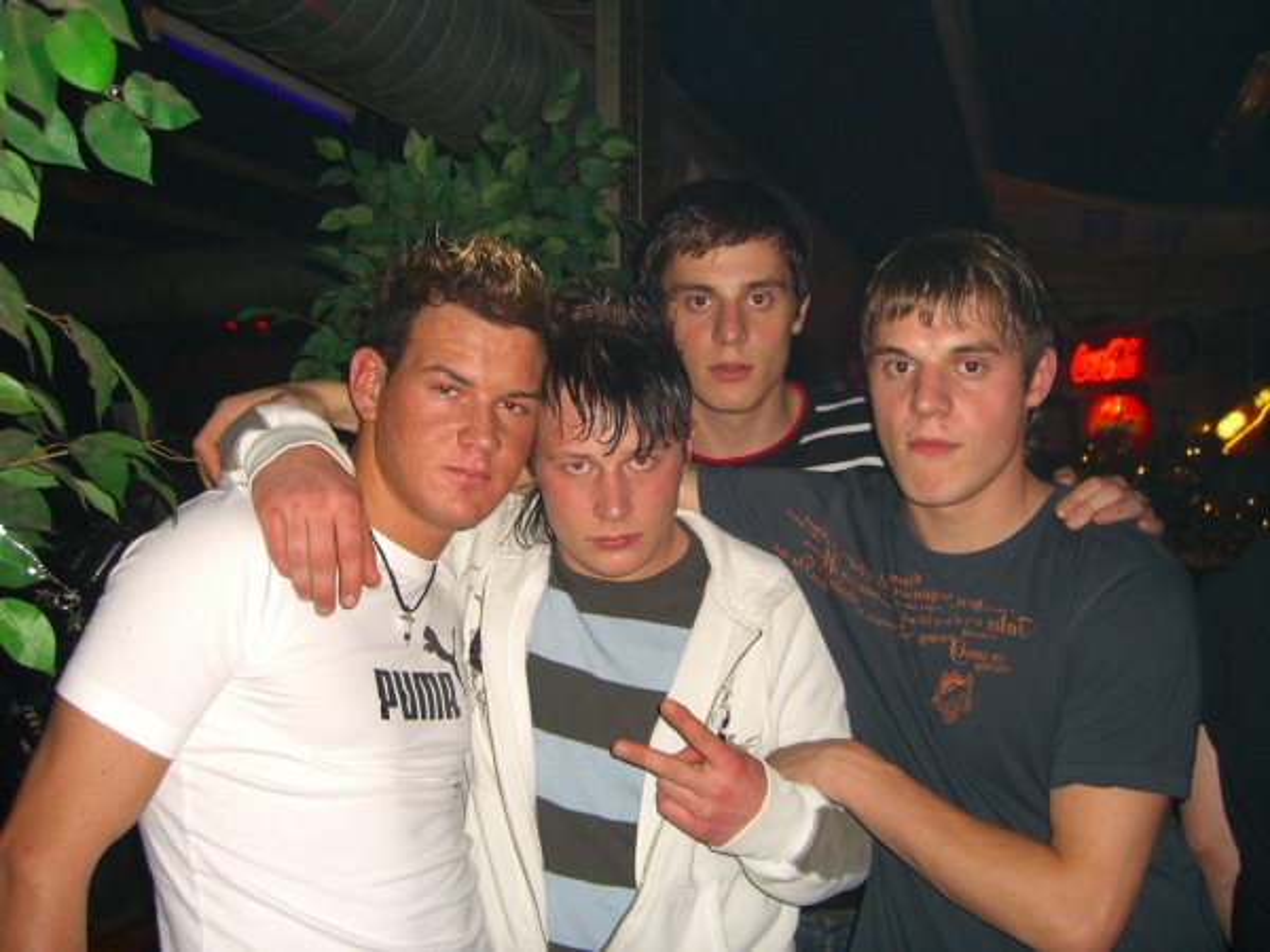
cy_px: 476
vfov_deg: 37.7
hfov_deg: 49.0
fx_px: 1394
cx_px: 635
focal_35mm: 38
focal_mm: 7.9
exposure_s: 1/60
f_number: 2.8
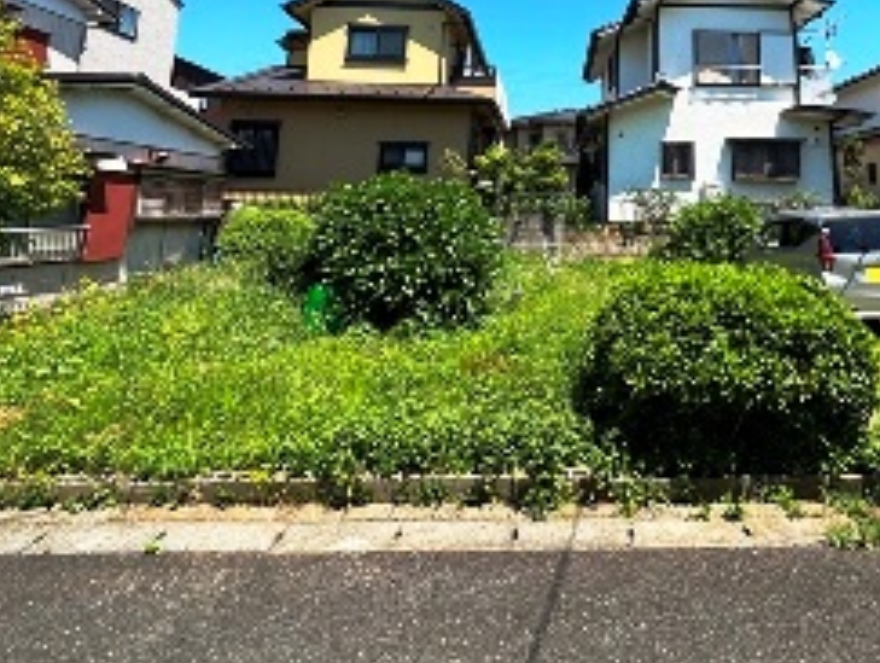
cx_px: 558
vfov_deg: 54.5
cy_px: 123
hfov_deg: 72.4
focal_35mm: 23
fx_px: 586
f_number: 2.2
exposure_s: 1/1289
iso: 50
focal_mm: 2.22
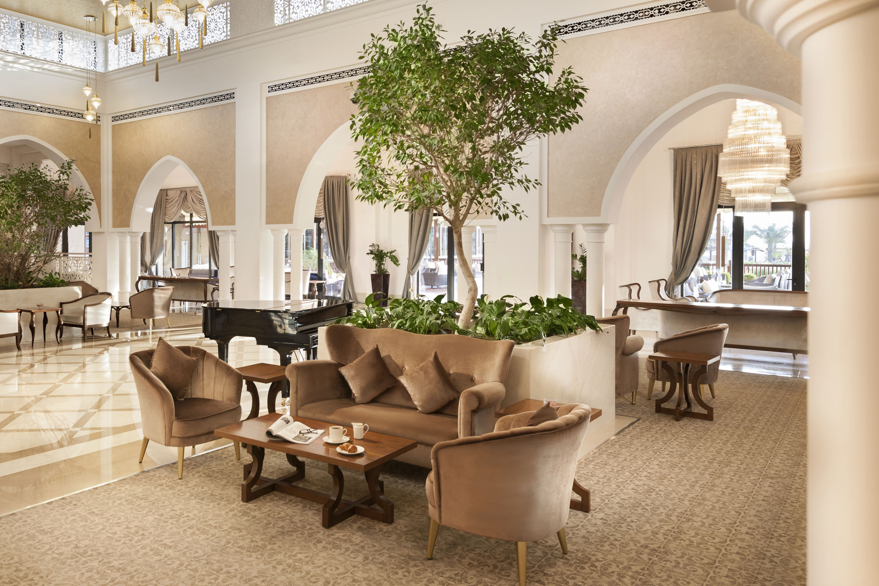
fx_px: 684
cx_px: 315
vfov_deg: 46.1
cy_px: 228
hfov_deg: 64.3
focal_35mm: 28
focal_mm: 21
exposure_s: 1/3
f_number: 7.1
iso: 100
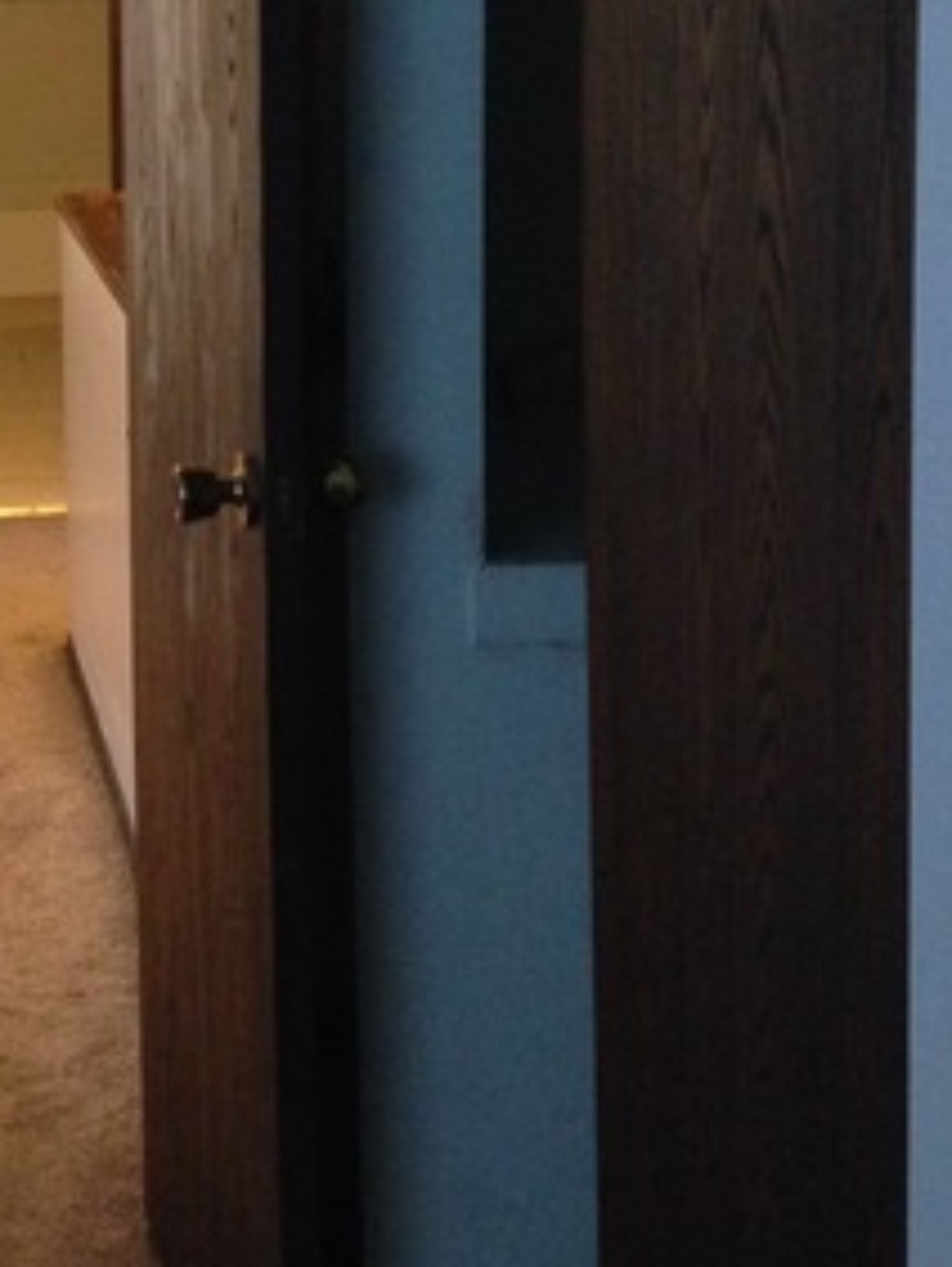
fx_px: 2856
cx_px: -103
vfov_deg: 24.4
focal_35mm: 78
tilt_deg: -7.7
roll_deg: +2.0
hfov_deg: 18.2
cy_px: 177
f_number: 2.4
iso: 400
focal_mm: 4.12
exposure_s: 1/15
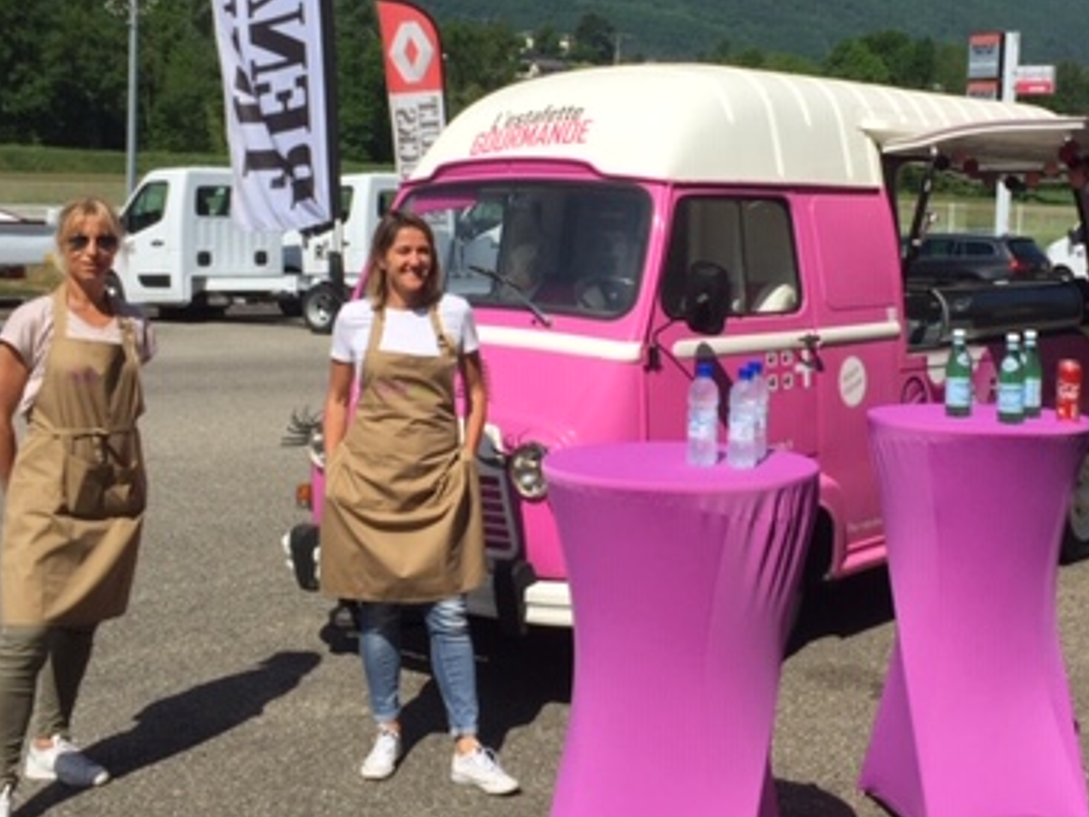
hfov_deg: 37.4
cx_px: 649
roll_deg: -0.8
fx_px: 1604
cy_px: 269
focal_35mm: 51
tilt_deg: -3.9
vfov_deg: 28.4
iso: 32
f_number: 2.2
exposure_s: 1/3049
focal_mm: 4.15
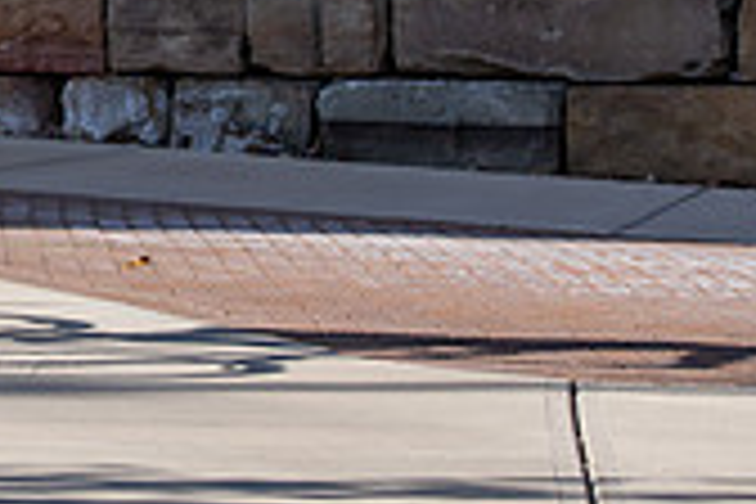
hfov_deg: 8.3
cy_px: -281
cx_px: -482
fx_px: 5061
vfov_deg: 5.6
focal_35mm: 241
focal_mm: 70
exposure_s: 1/640
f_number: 5.6
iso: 160
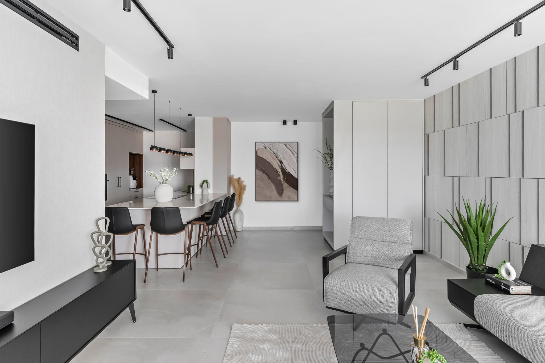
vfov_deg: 64.5
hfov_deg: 86.9
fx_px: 288
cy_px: 182
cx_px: 272
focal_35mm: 19
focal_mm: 19
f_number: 8
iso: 200
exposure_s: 1.3
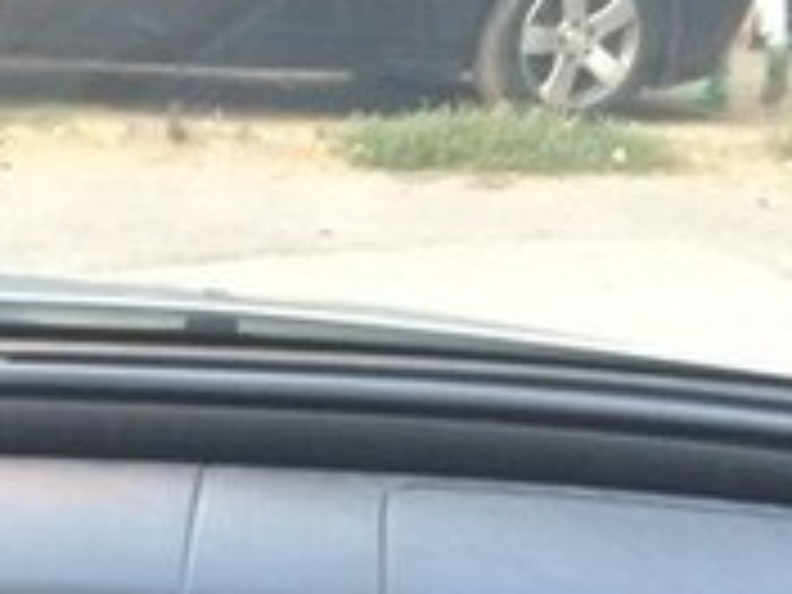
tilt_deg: -27.6
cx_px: -189
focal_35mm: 109
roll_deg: -3.4
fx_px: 2494
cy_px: 983
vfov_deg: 12.6
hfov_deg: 17.1
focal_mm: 4.15
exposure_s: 1/33
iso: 125
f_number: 2.2
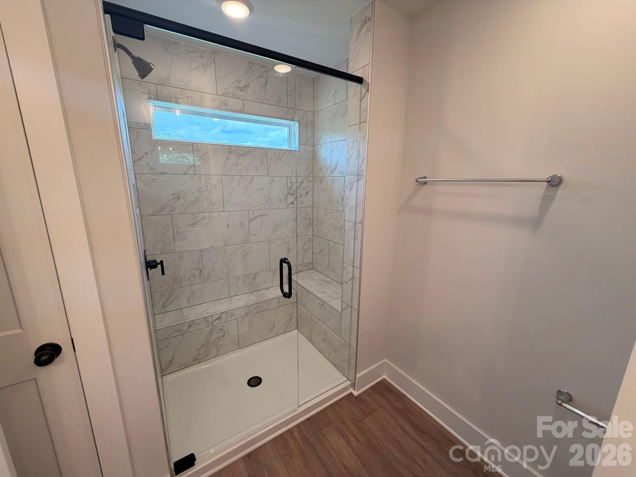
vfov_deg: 85.7
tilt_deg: -13.2
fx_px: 257
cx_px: 318
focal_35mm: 14
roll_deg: -0.8
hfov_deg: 102.1
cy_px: 238
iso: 125
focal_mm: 2.22
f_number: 2.2
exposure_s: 1/120
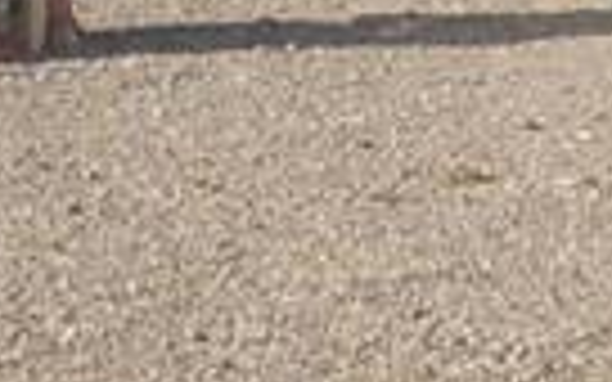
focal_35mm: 279
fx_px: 4653
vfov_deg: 4.7
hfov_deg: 7.5
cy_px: 81
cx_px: 144
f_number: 7.1
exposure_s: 1/250
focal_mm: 5.8
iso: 50
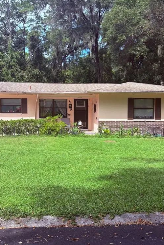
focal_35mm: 37
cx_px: 64
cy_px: 121
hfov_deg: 35.8
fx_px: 253
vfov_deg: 51.9
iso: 50
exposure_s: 1/1337
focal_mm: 5.96
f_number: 1.6
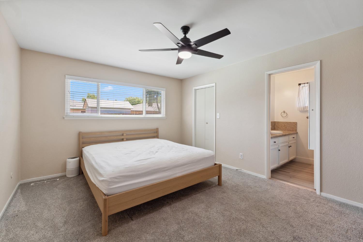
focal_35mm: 15
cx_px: 182
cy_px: 121
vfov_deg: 77.3
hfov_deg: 100.4
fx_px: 151
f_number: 8
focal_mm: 10
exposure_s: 1/6
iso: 100
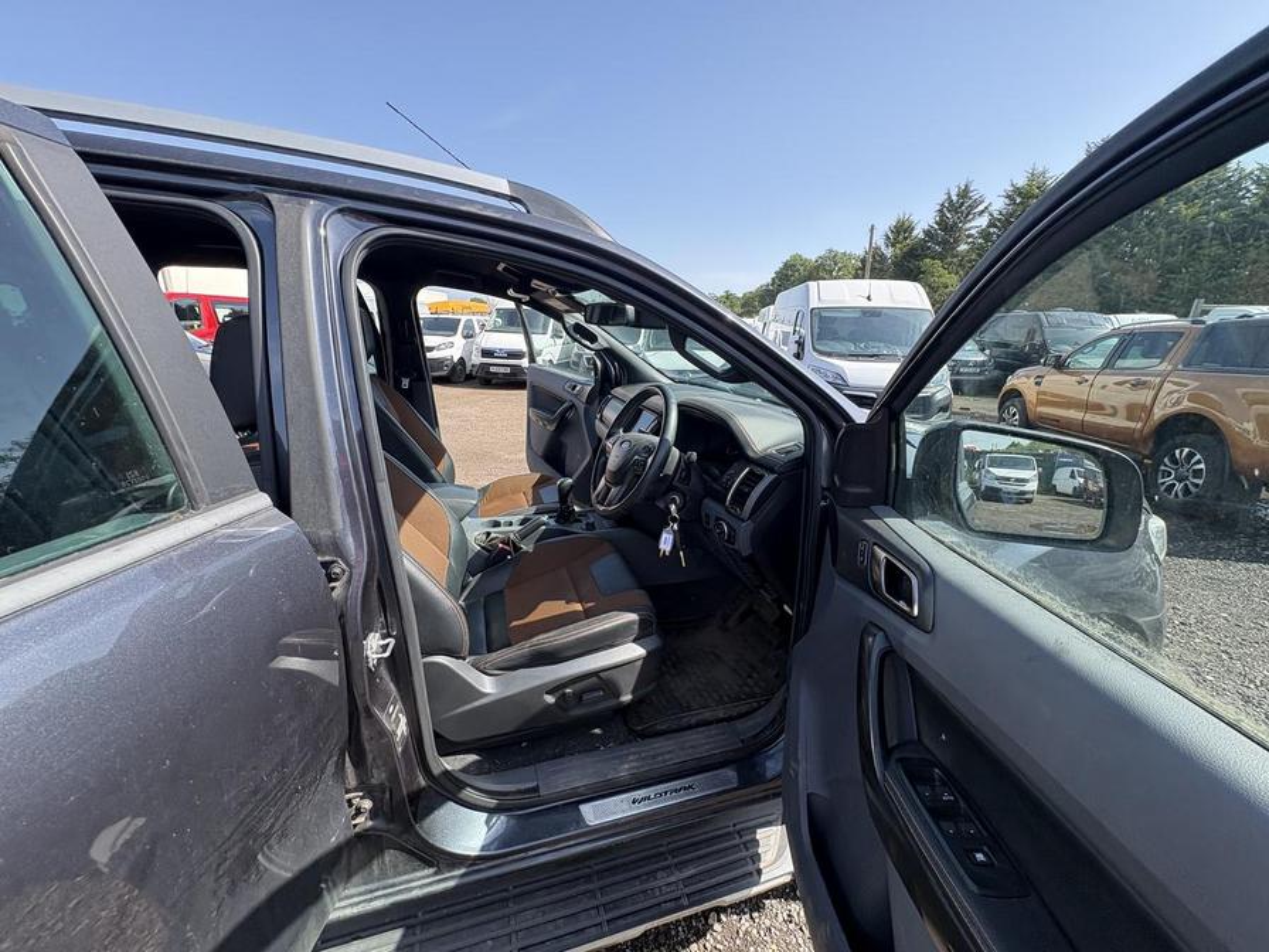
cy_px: 476
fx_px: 513
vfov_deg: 85.7
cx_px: 634
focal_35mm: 14
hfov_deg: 102.1
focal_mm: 2.22
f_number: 2.2
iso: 64
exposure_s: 1/414
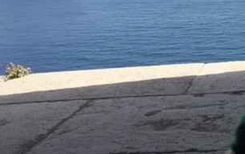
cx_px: 243
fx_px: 534
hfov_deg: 24.7
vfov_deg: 16.1
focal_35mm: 80
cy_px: 20
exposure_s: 1/1721
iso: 32
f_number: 2.2
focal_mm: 4.15
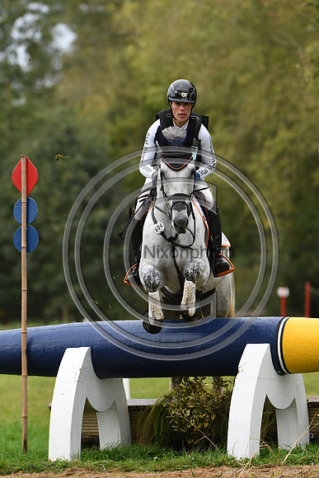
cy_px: 239
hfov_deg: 3.1
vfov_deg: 4.6
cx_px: 160
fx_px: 5977
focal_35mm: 450
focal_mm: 300
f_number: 5.6
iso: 1400
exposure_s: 1/1000
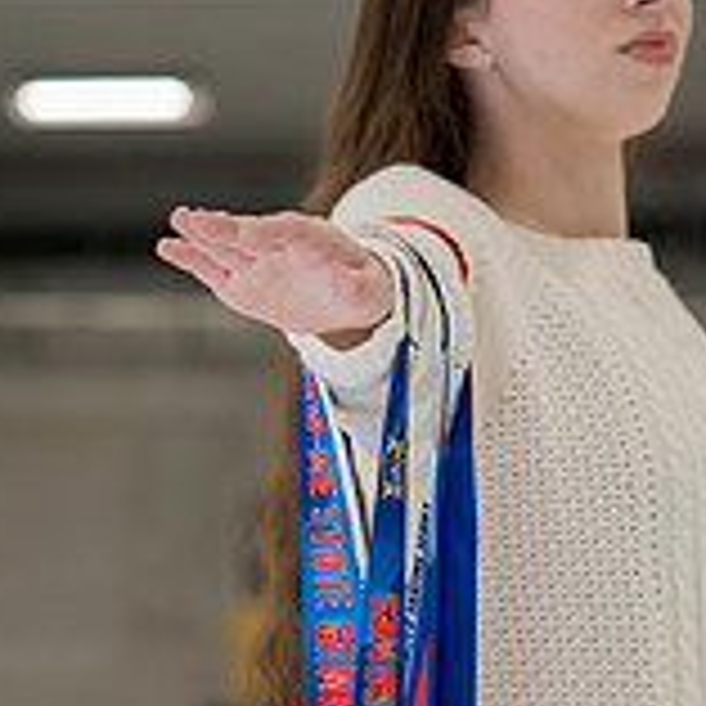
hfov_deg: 8.5
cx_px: 427
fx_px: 4776
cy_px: 522
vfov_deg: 8.4
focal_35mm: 207
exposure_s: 1/320
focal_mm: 85
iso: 1000
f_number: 4
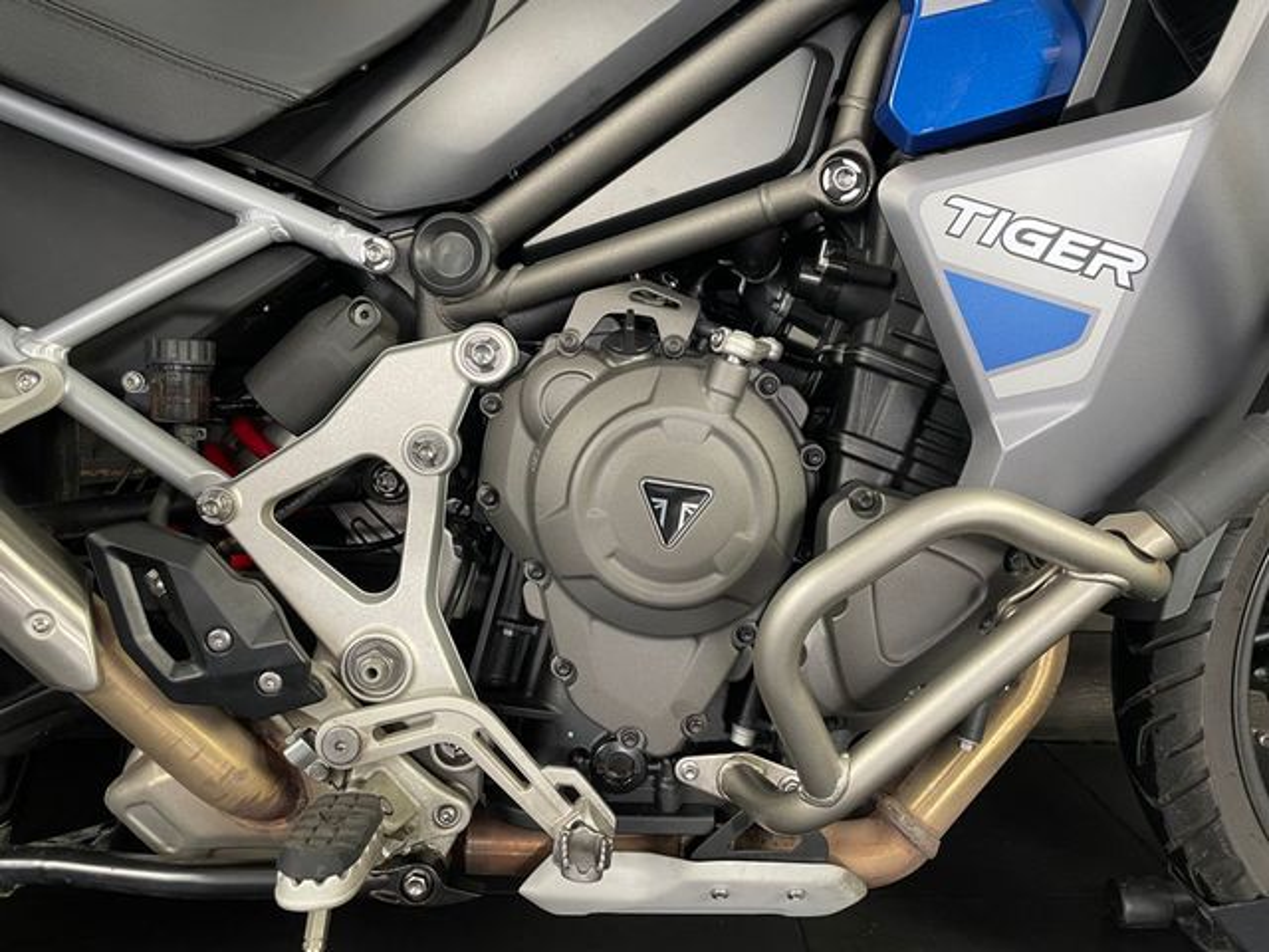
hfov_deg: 67.3
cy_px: 476
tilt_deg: -6.0
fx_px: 953
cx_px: 634
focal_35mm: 26
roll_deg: +0.9
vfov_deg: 53.1
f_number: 1.6
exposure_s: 1/50
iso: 160
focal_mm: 4.2
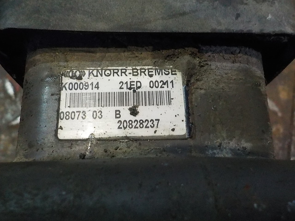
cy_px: 110
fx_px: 256
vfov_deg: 46.8
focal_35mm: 30
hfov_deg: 60.0
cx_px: 148
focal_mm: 4.1
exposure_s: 1/50
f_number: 3.3
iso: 800
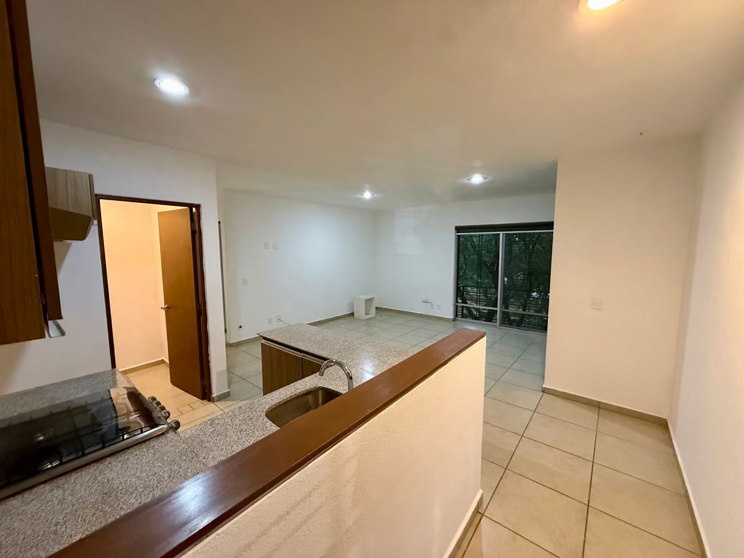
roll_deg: +0.1
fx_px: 301
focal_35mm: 14
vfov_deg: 85.7
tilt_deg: -5.7
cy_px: 279
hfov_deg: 102.1
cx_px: 372
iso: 500
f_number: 2.2
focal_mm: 2.22
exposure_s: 1/60
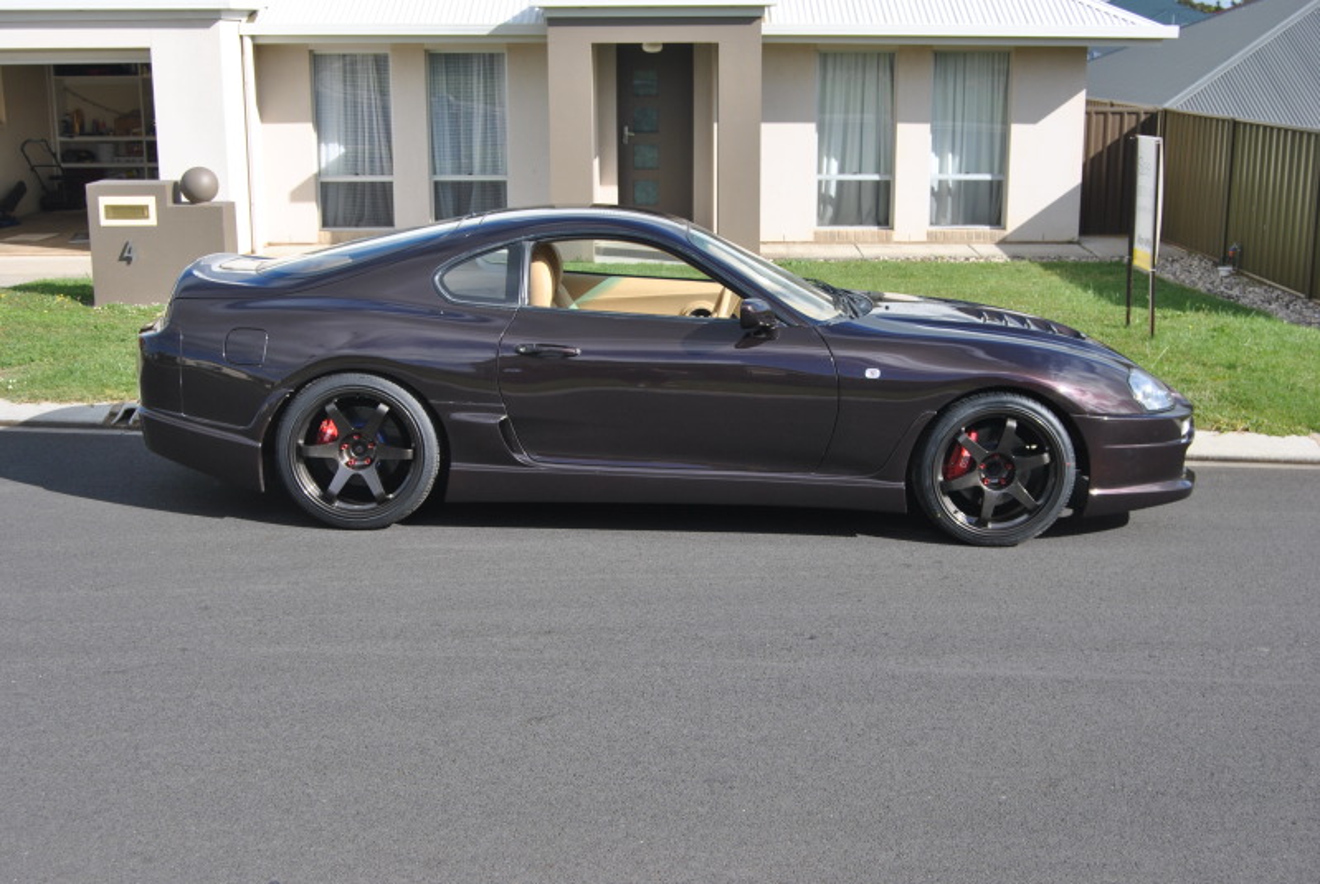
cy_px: 442
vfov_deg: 30.0
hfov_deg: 43.6
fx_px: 1652
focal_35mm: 45
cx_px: 660
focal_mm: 30
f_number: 8
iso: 100
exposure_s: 1/250
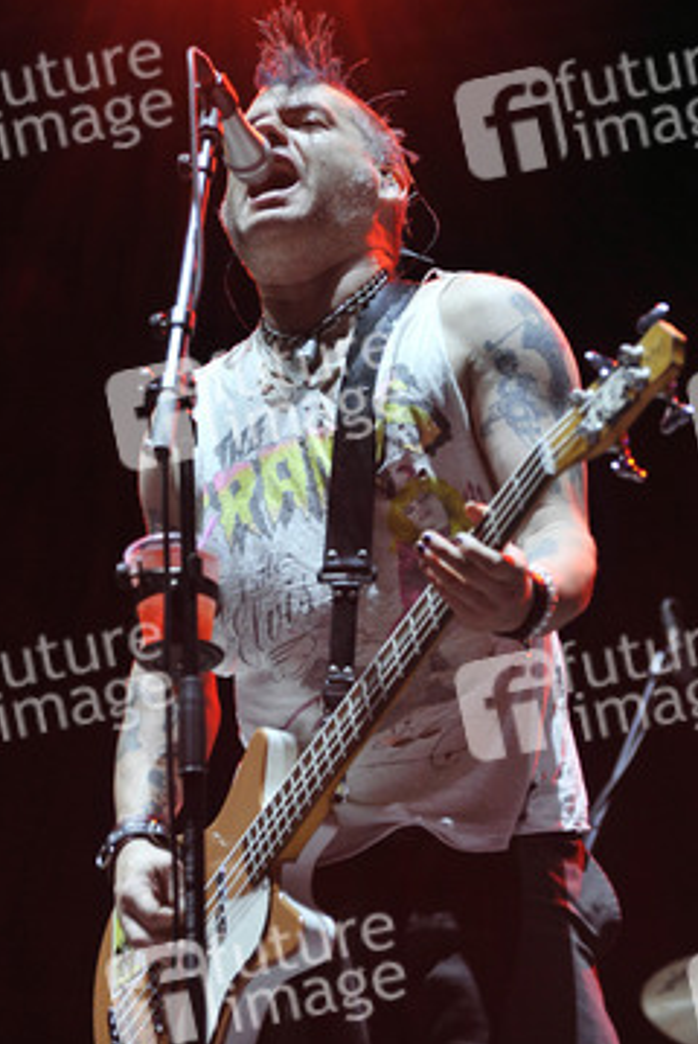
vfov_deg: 13.2
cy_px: 547
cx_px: 342
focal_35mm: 156
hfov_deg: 8.8
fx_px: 4528
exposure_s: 1/160
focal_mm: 140
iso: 1600
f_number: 5
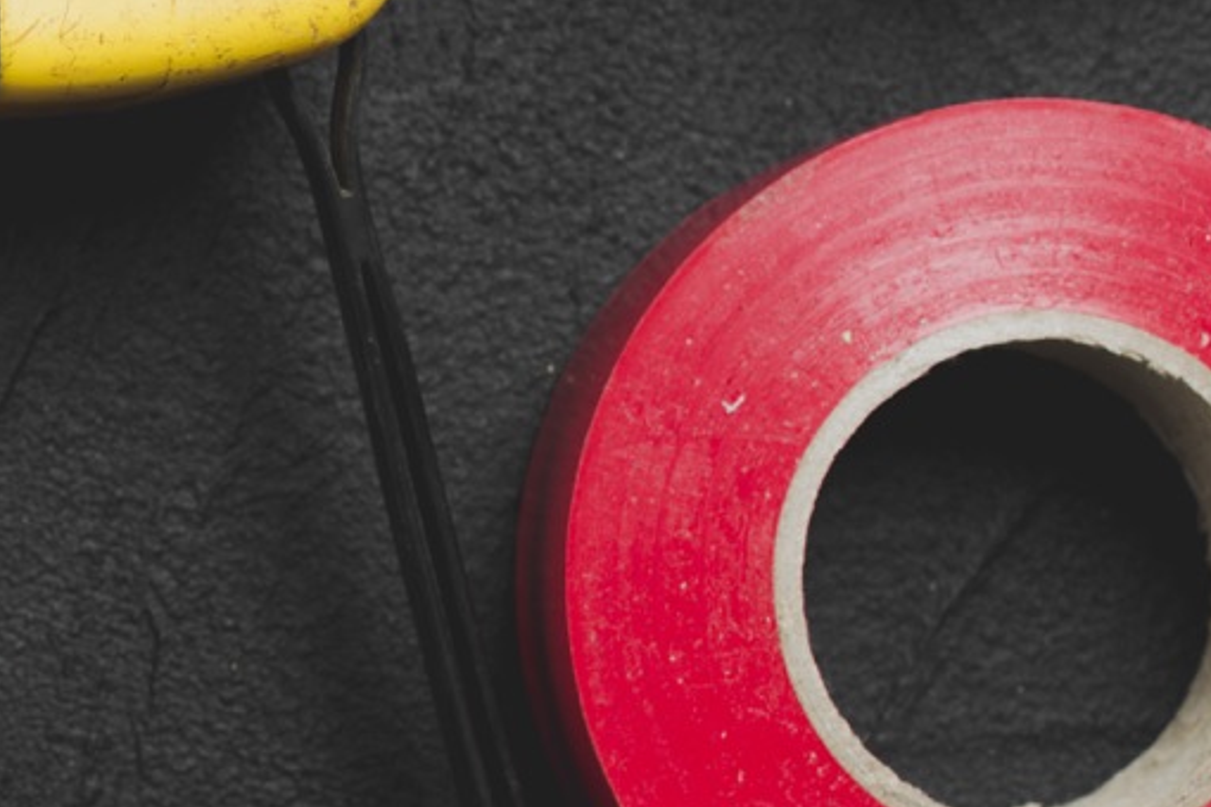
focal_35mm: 157
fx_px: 5281
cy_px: 441
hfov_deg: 12.5
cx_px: -551
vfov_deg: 8.7
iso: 100
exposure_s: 1/160
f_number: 6.3
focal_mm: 50
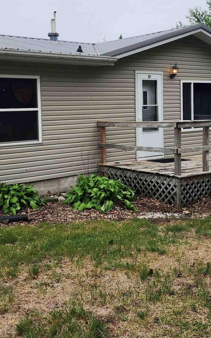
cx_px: 105
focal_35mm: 47
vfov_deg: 42.4
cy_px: 133
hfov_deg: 27.4
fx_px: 433
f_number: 1.8
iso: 12
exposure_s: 1/541
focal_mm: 6.4
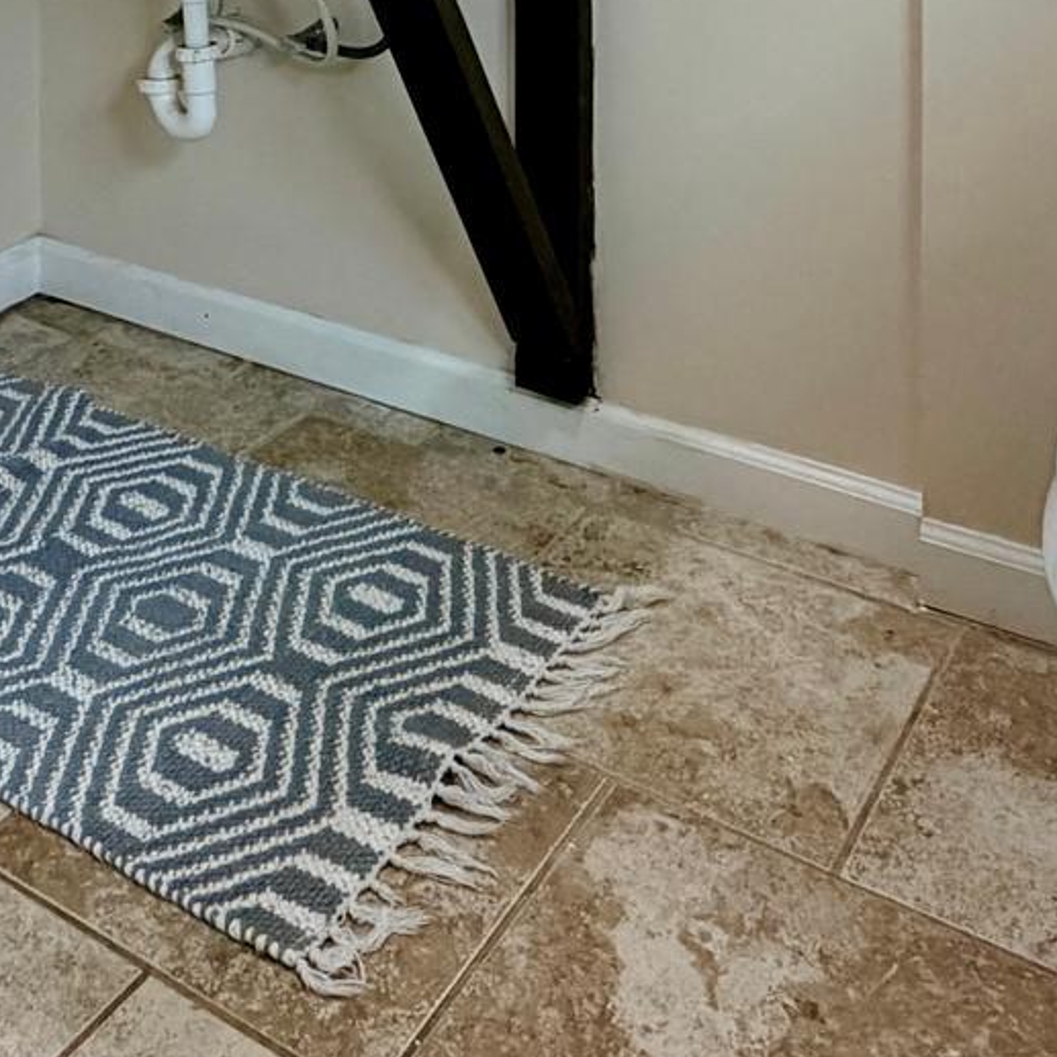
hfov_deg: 34.0
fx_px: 1693
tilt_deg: -1.5
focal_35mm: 49
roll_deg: +1.2
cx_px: 276
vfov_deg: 28.2
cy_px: -341
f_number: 2.2
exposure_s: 1/120
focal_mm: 2.22
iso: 200
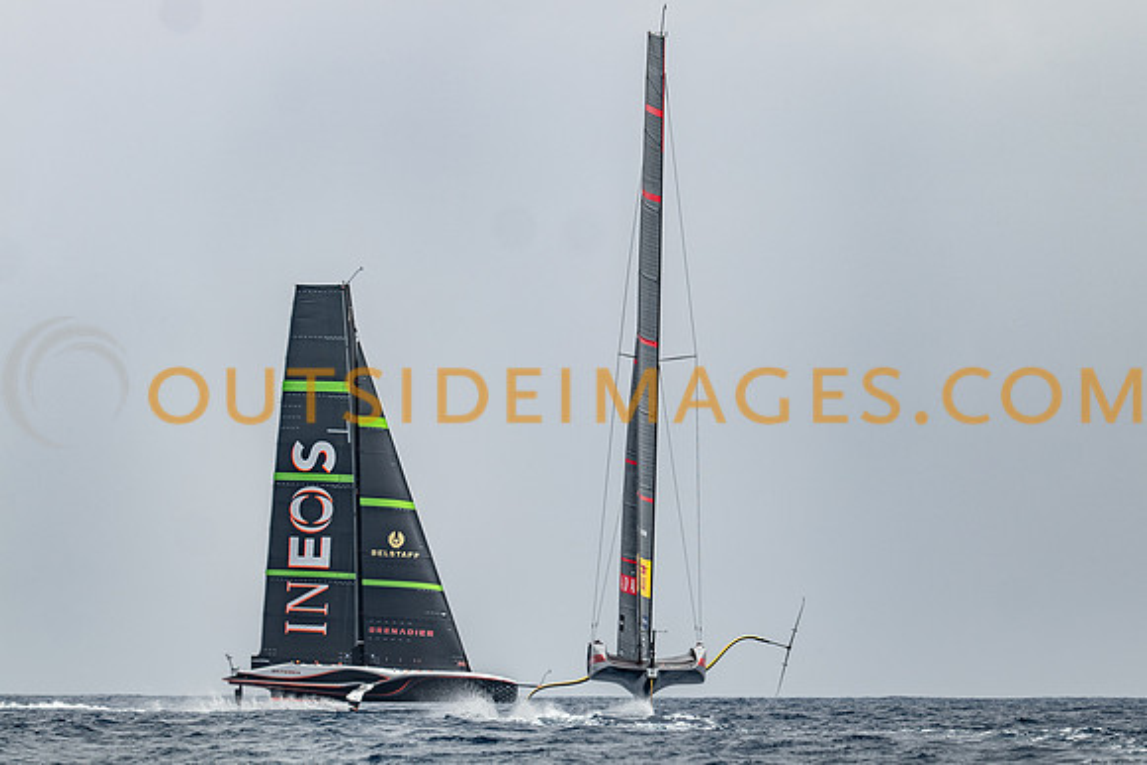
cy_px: 326
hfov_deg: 9.0
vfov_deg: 6.0
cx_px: 608
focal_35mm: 230
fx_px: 7321
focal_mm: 200
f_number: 4
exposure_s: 1/2000
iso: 100
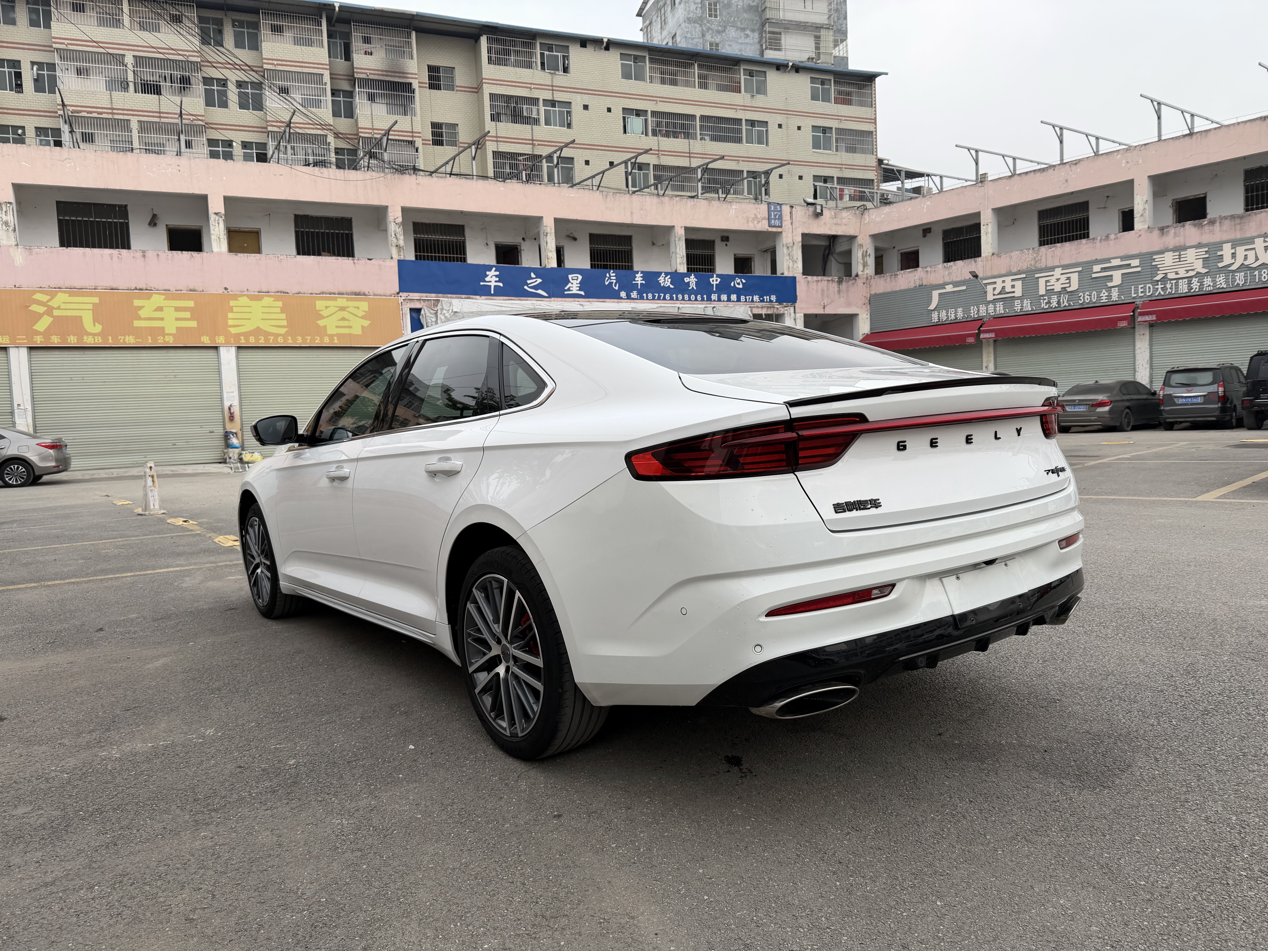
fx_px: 879
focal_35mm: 24
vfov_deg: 56.8
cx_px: 634
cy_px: 476
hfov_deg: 71.6
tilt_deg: -4.1
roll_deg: +1.6
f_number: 1.78
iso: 80
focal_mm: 6.76
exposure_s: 1/1106
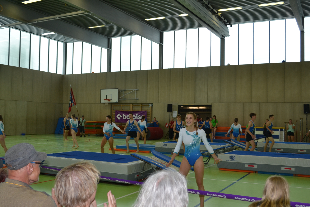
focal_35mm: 38
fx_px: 327
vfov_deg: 35.0
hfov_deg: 50.7
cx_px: 146
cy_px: 113
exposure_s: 1/125
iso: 140
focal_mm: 20
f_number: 4
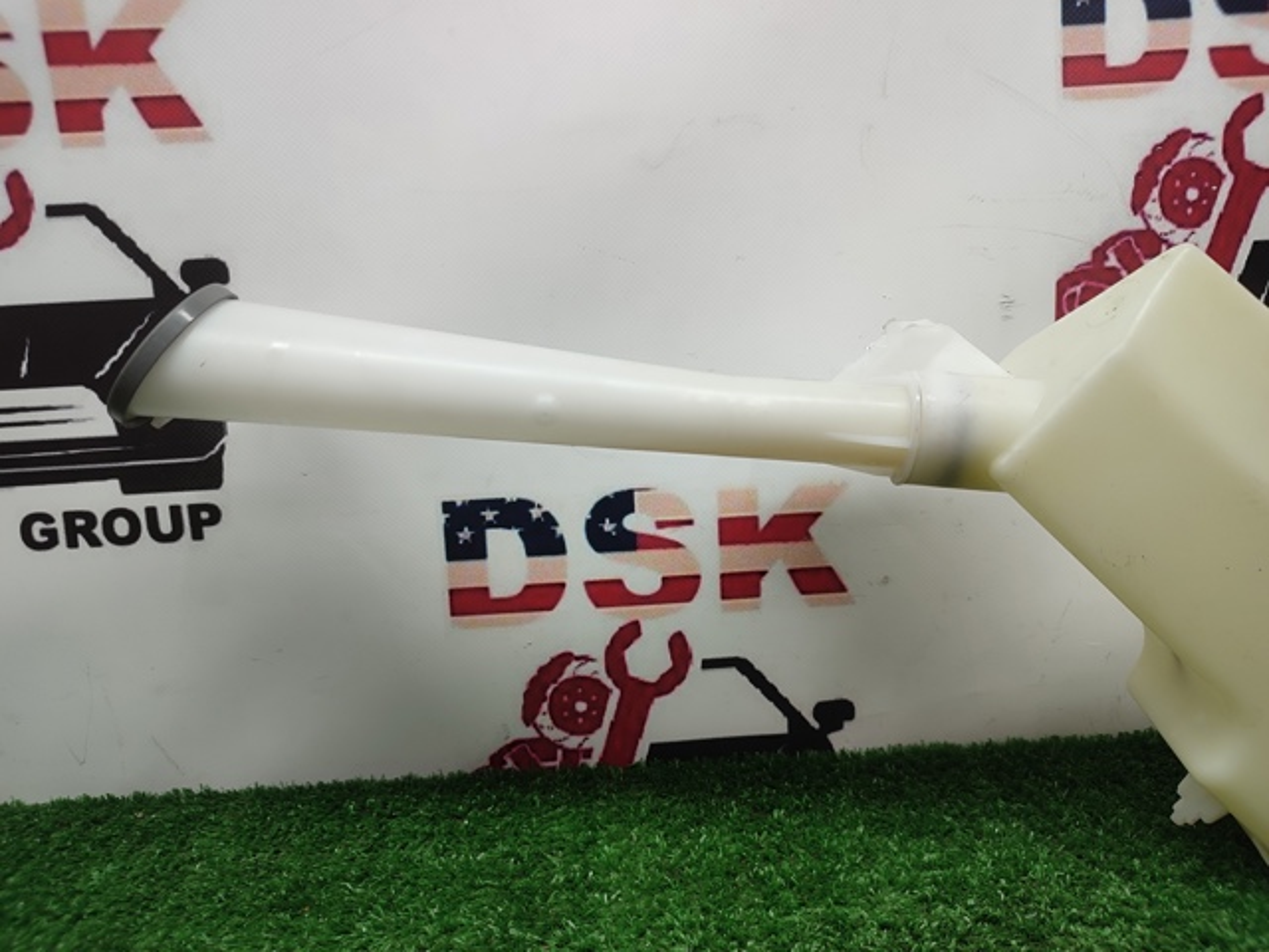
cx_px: 634
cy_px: 476
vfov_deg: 56.8
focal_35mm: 24
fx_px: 880
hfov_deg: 71.6
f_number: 1.89
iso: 199
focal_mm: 5.89
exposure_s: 1/50
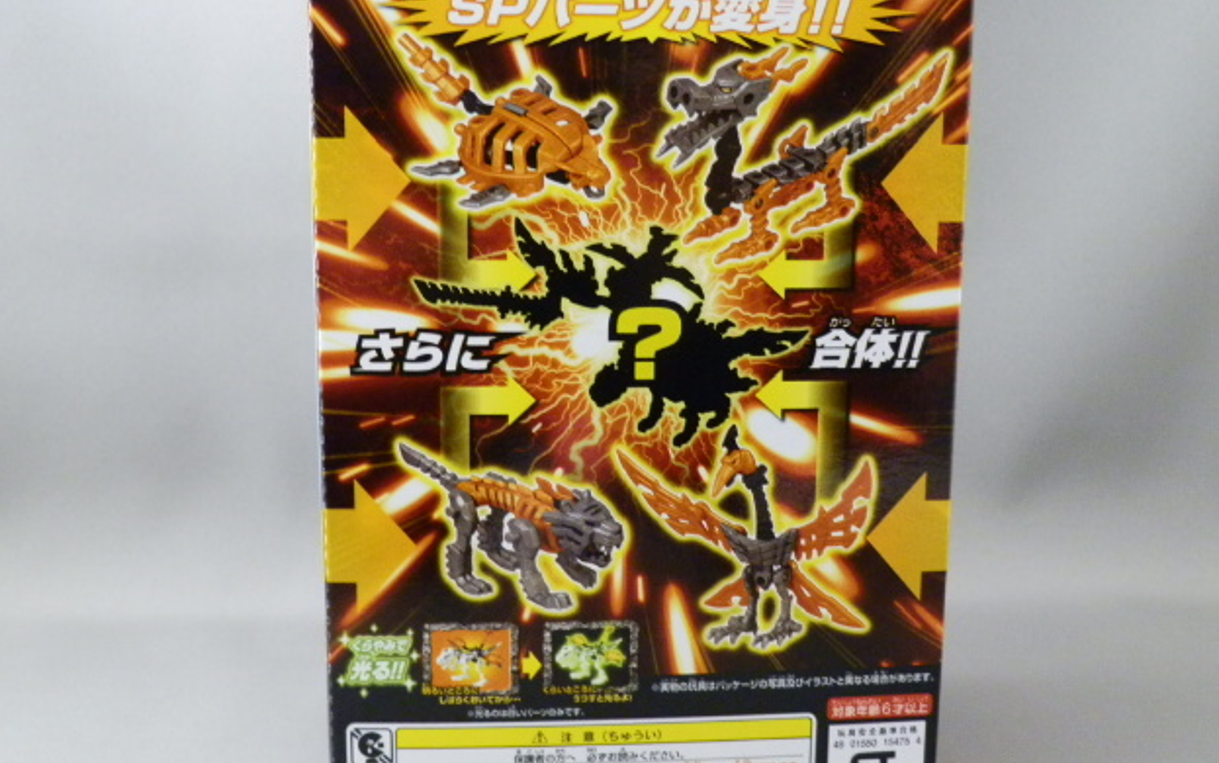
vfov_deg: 34.5
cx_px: 624
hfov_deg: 52.7
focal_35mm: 37
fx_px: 1230
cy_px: 376
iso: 400
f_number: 3.5
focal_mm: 6.17
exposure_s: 1/8
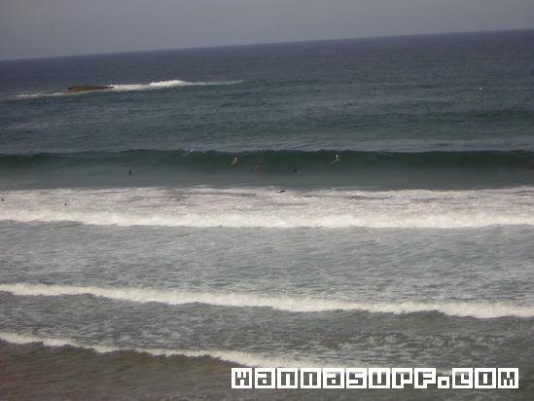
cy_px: 200
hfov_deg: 18.2
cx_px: 267
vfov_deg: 13.7
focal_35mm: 108
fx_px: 1666
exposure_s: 1/896
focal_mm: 14.1
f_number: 4.7
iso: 50
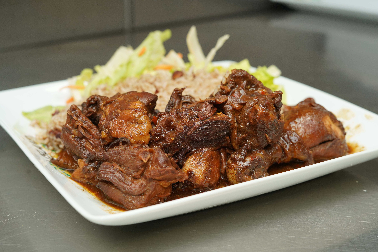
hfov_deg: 39.6
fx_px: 525
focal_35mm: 50
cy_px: 126
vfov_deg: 27.0
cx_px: 189
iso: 1250
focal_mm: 50
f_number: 5.6
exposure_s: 1/125
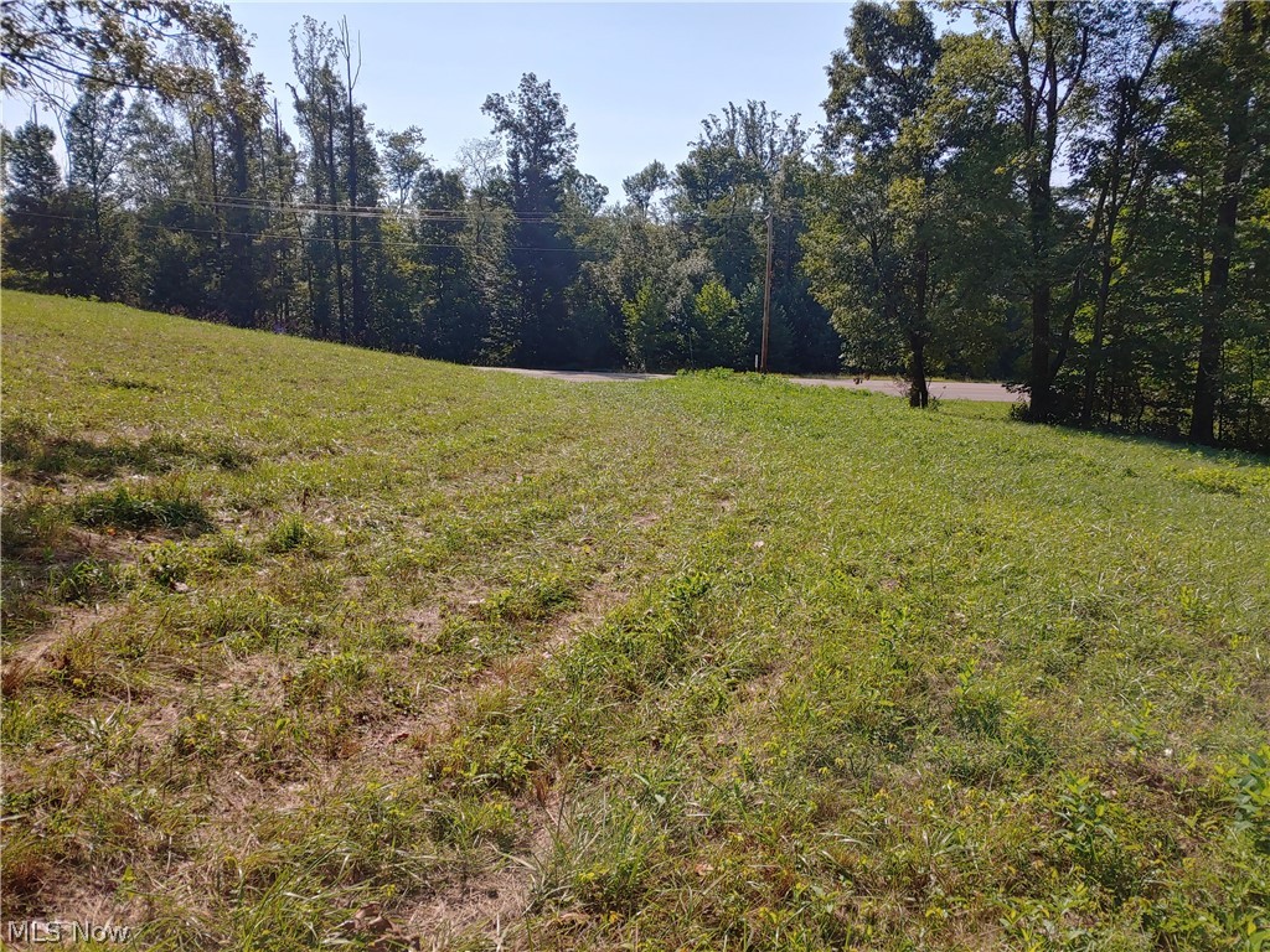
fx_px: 917
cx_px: 635
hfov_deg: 69.4
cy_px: 476
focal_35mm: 25
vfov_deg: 54.9
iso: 50
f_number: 1.5
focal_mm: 4.23
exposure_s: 1/1786
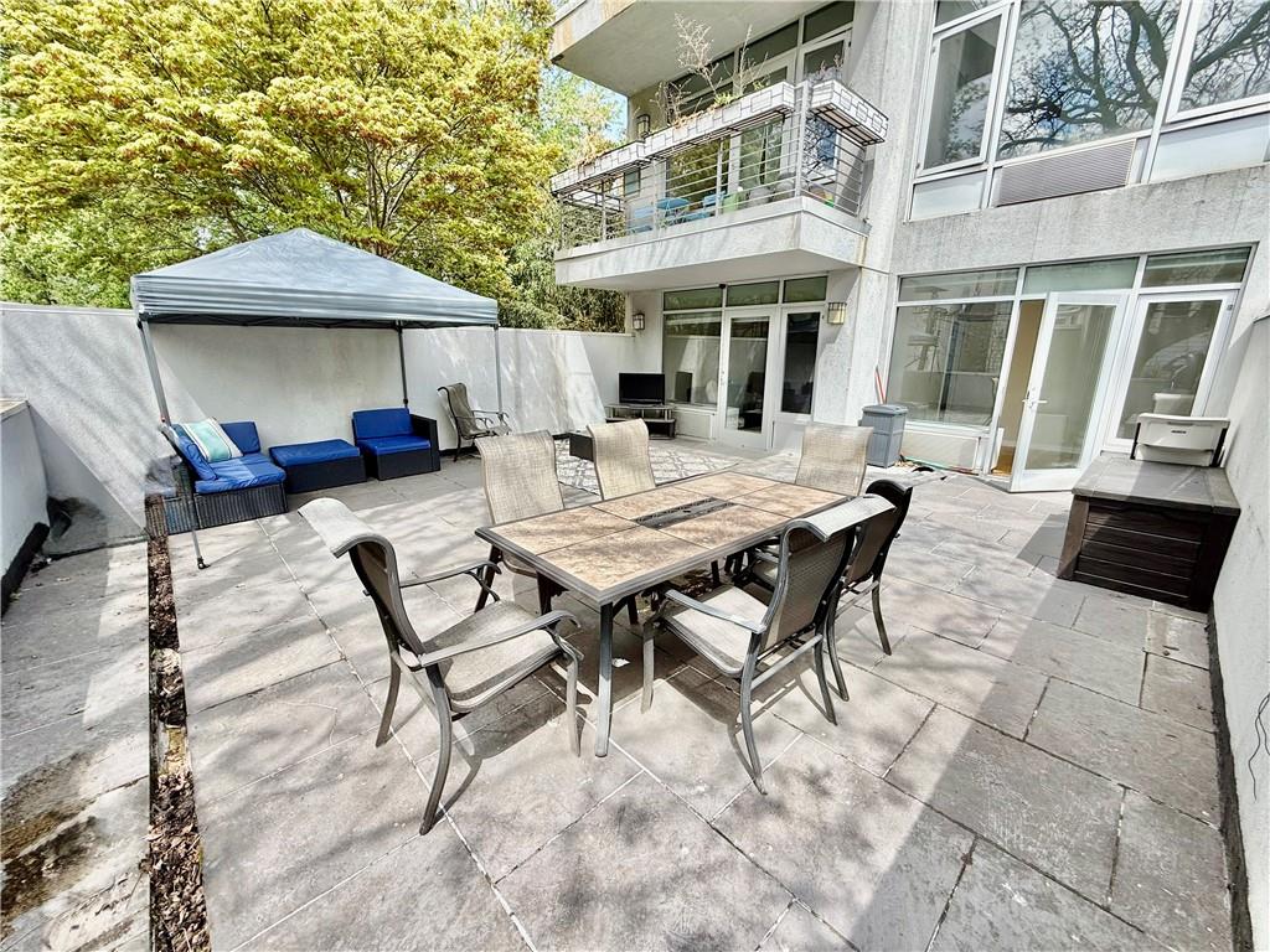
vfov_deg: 85.7
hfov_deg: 102.1
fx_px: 514
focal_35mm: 14
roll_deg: +0.0
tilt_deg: -12.7
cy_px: 476
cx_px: 635
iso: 50
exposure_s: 1/574
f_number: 2.2
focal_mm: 2.22
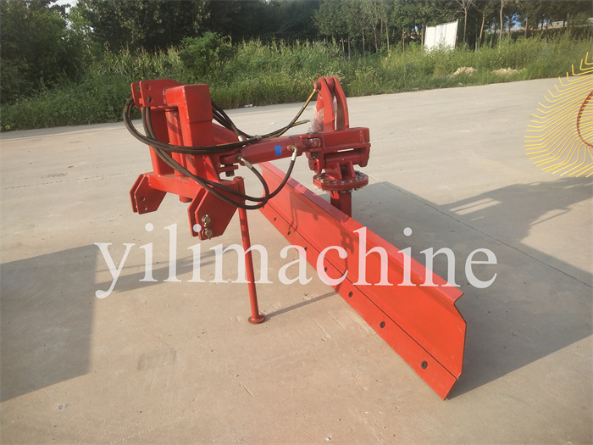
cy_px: 222
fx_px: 514
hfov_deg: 60.0
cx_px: 296
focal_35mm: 30
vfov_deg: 46.8
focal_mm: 3.95
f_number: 1.8
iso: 50
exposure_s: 1/733
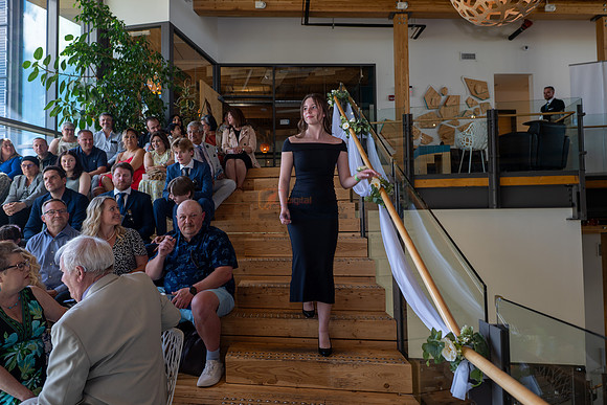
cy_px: 202
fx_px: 405
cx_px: 304
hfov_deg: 73.7
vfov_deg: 53.2
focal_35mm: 24
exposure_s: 1/125
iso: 100
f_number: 3.5
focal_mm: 24
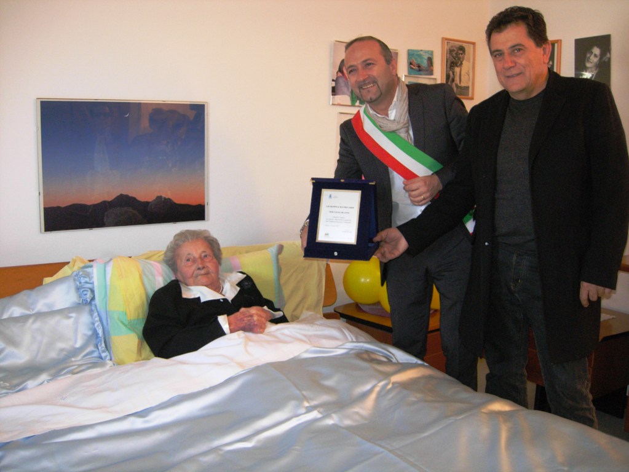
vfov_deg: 39.7
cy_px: 236
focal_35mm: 36
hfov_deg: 51.3
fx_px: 654
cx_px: 314
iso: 200
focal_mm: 7.5
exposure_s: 1/32
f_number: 2.7
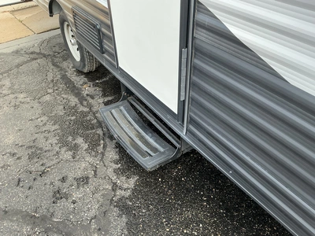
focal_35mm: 28
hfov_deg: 63.4
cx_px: 158
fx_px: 255
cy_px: 118
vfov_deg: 49.7
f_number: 1.8
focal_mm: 3
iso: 25
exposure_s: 1/253
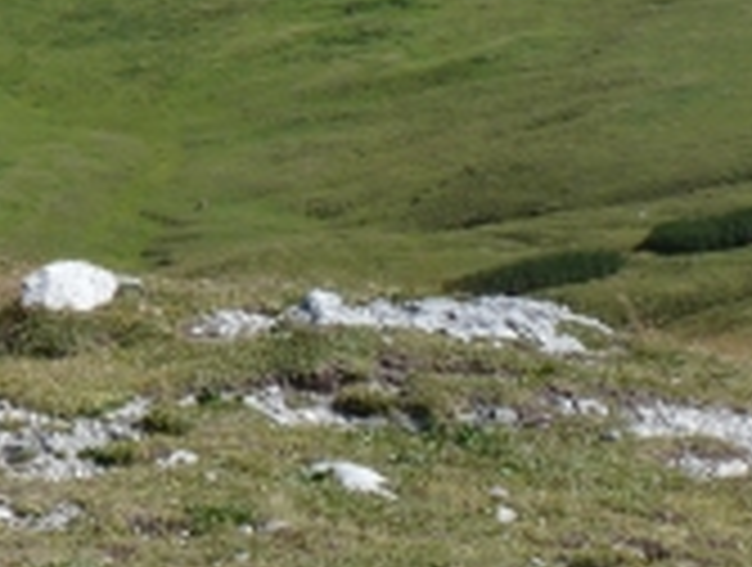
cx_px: -473
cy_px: -477
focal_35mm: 218
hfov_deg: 8.8
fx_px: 4746
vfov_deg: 6.7
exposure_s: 1/400
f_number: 5.6
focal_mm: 10.1
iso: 100
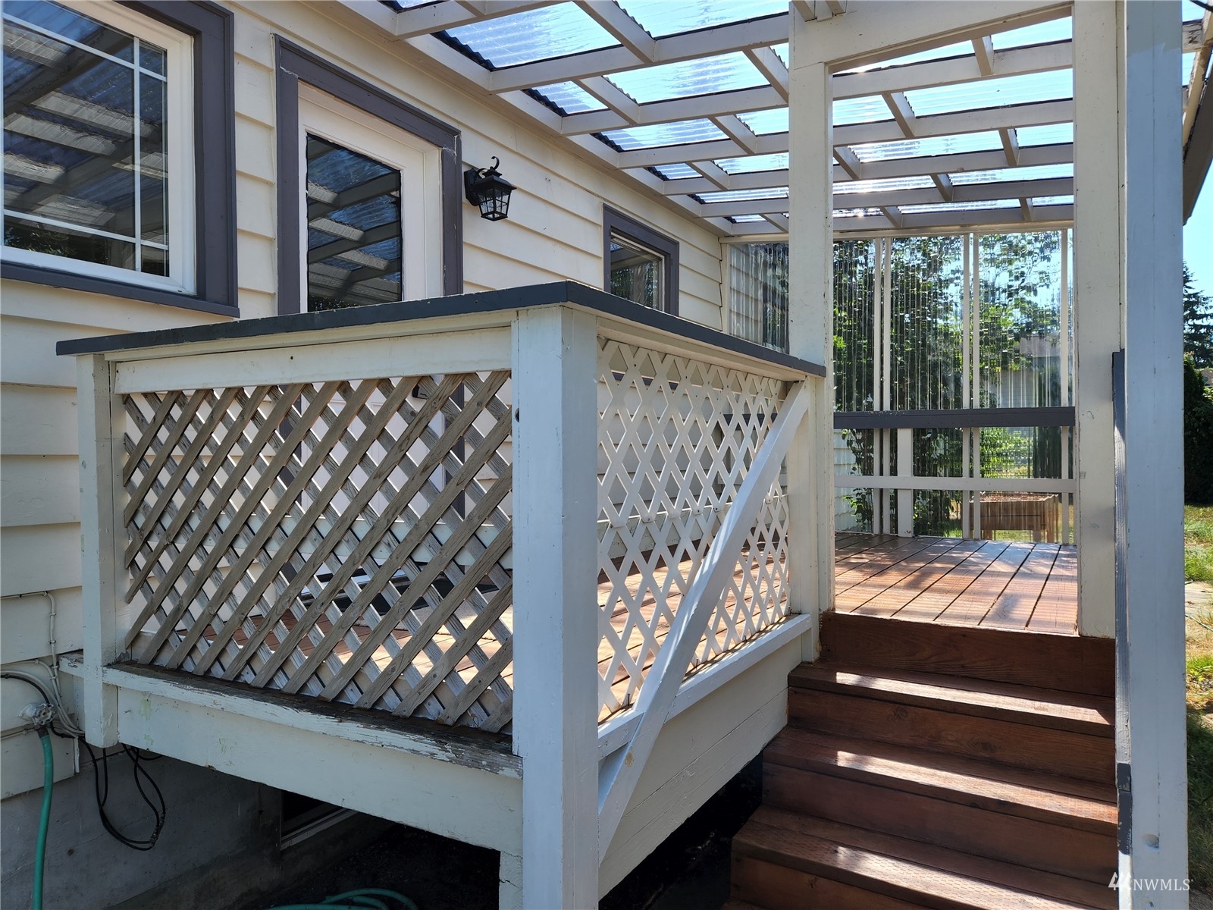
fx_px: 806
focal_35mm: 23
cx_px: 606
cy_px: 455
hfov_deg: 73.9
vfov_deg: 58.9
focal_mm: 5.4
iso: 20
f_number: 1.8
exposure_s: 1/738
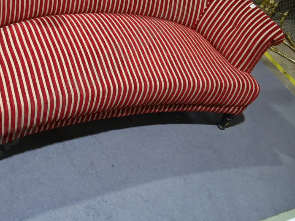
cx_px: 94
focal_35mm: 41
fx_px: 349
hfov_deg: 45.0
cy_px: 73
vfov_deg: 34.8
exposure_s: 1/60
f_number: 3.5
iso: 400
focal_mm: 14
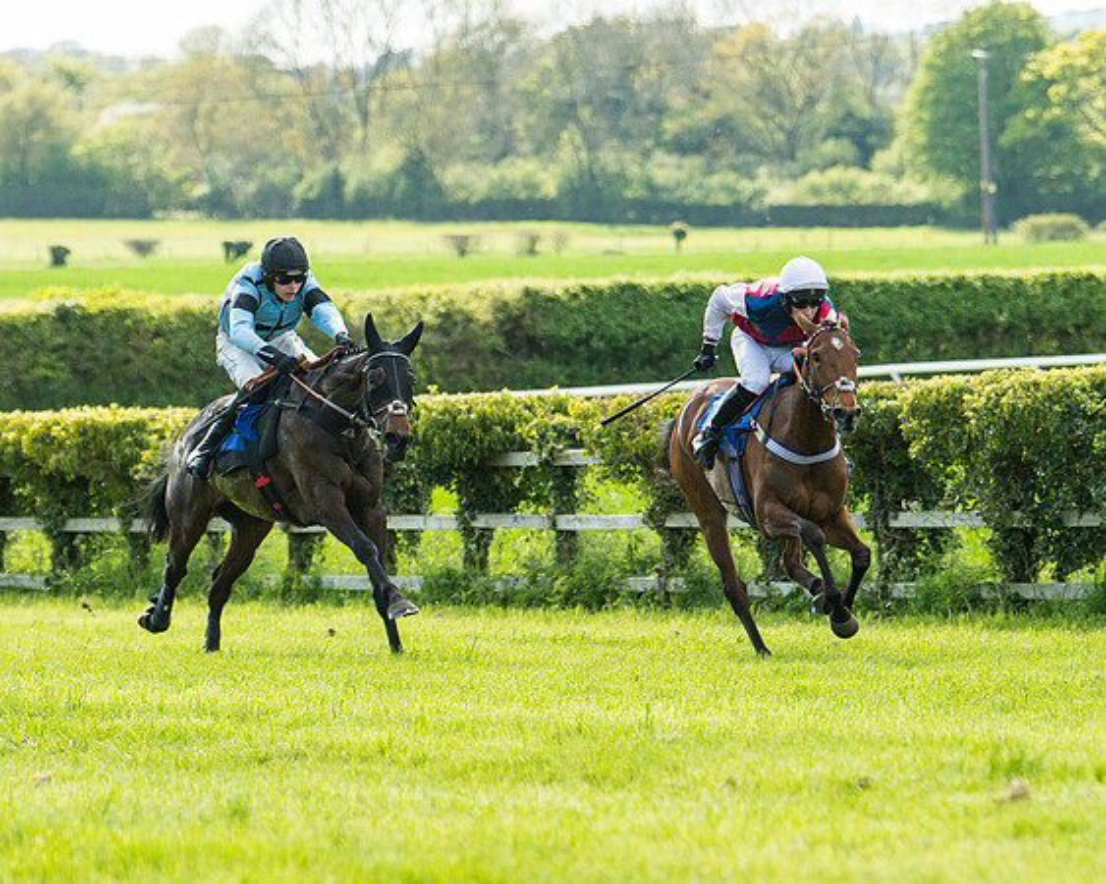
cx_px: 455
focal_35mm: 280
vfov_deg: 5.5
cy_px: 413
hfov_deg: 6.9
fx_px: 9168
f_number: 4
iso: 400
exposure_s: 1/3200
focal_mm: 135
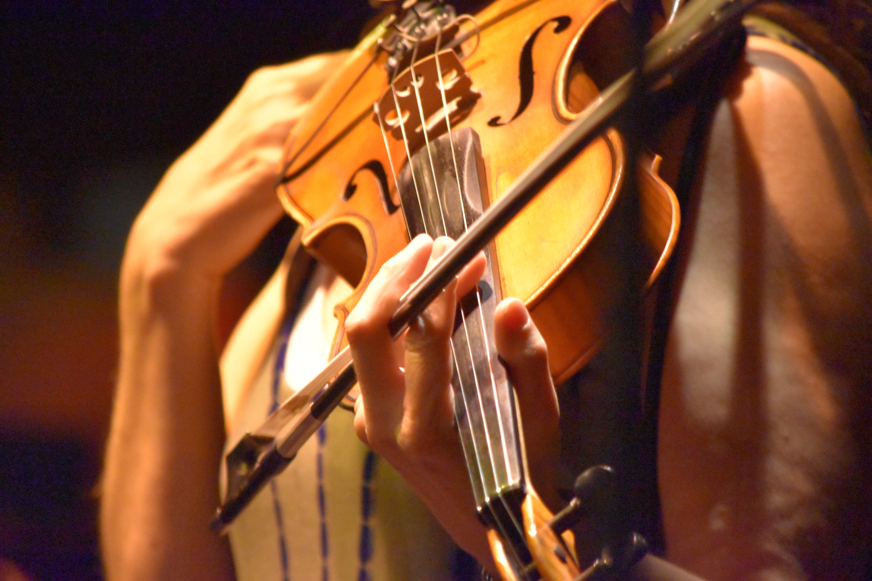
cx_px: 436
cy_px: 290
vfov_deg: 4.2
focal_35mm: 330
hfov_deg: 6.2
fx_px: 7993
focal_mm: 220
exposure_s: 1/100
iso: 12800
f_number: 5.3
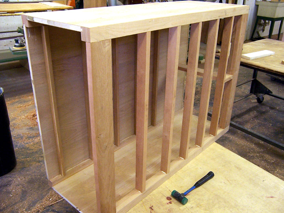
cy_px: 106
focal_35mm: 33
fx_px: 271
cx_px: 142
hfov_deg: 55.4
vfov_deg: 42.9
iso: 140
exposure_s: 1/15
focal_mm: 5.5
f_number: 3.4
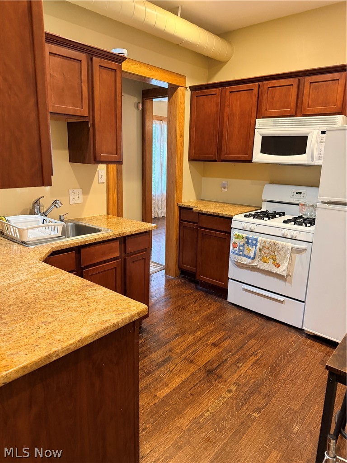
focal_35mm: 24
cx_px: 174
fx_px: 321
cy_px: 232
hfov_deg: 56.8
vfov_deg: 71.6
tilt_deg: -15.2
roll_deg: -2.0
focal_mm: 6.76
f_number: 1.78
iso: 500
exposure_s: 1/60
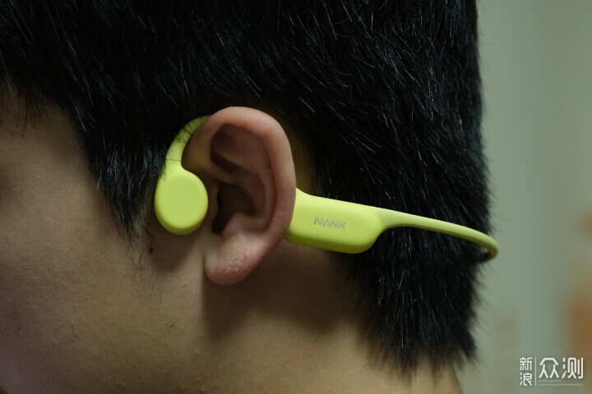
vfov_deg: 13.0
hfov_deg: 19.5
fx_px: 1727
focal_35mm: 105
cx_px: 296
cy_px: 197
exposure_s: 1/45
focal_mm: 70
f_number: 4
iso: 2000
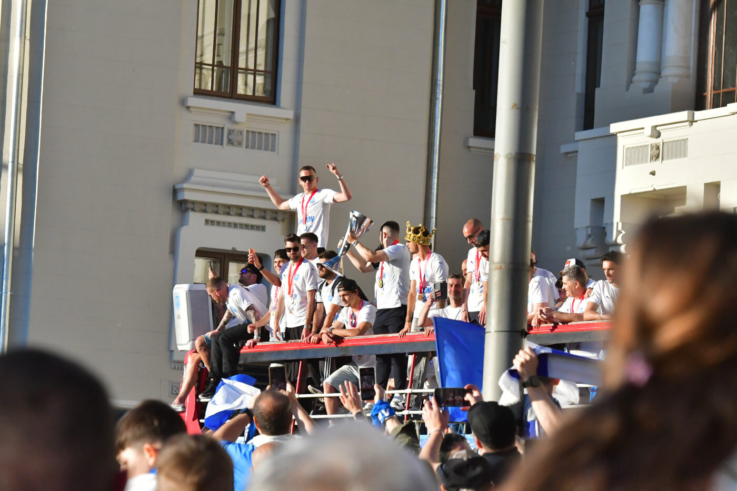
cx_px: 368
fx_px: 4145
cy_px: 246
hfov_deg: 10.2
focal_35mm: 202
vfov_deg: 6.8
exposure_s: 1/4000
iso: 2500
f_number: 9
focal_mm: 135
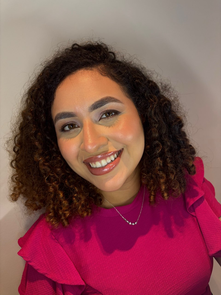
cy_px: 148
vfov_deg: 67.3
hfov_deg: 53.1
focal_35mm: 26
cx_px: 110
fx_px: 221
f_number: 1.6
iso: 125
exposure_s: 1/102
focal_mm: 5.96
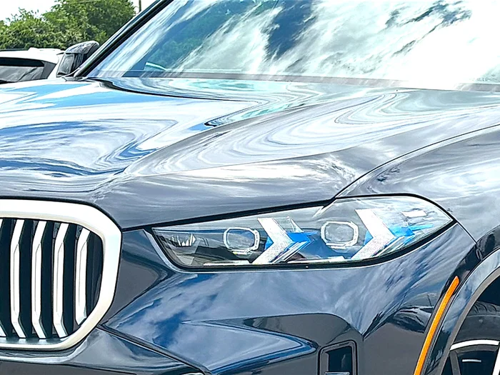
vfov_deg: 14.8
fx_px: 1444
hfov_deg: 19.6
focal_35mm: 100
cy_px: 188
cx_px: 250
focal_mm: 6.86
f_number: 1.78
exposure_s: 1/2747
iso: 64
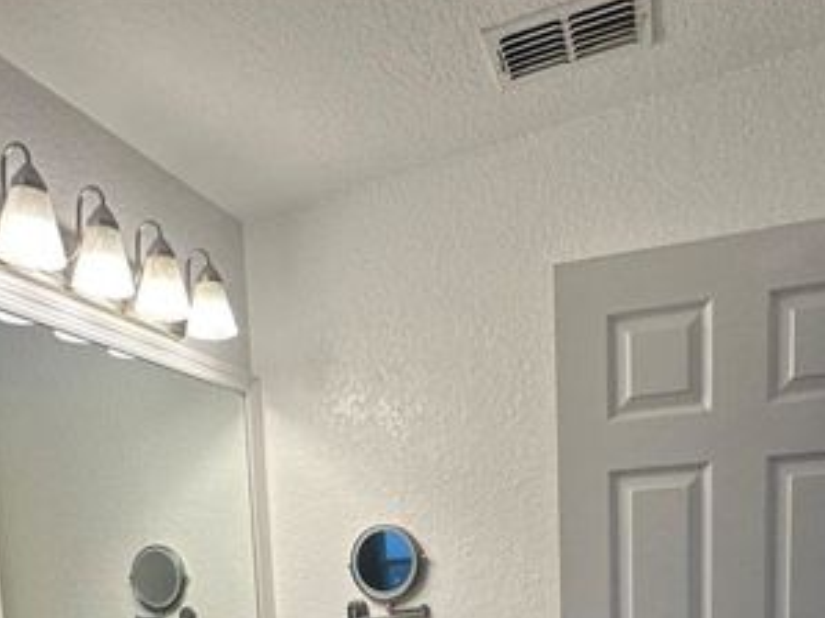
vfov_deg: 36.1
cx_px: 344
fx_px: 786
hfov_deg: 55.1
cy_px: 690
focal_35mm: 33
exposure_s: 1/120
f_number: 2.2
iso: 125
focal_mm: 2.22
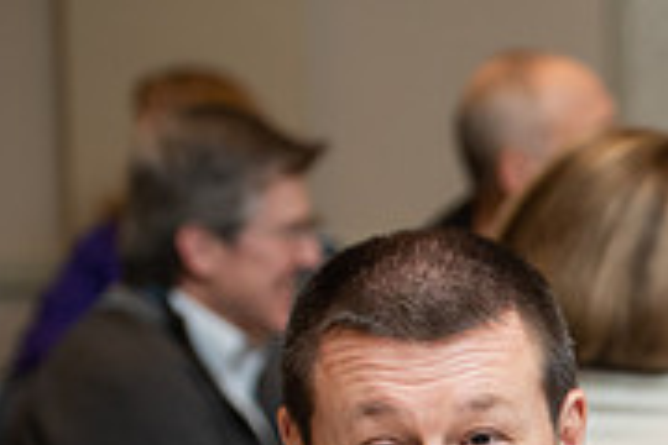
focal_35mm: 226
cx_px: 946
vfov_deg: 6.0
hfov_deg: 8.9
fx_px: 4193
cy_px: 625
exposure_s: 1/160
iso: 1000
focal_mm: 70
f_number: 3.5
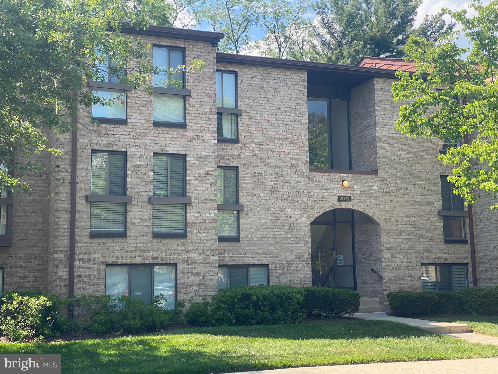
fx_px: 748
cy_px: 187
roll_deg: +0.1
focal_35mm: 52
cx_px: 249
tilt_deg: +6.2
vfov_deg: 28.0
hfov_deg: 36.8
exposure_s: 1/648
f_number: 2
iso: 20
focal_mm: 6
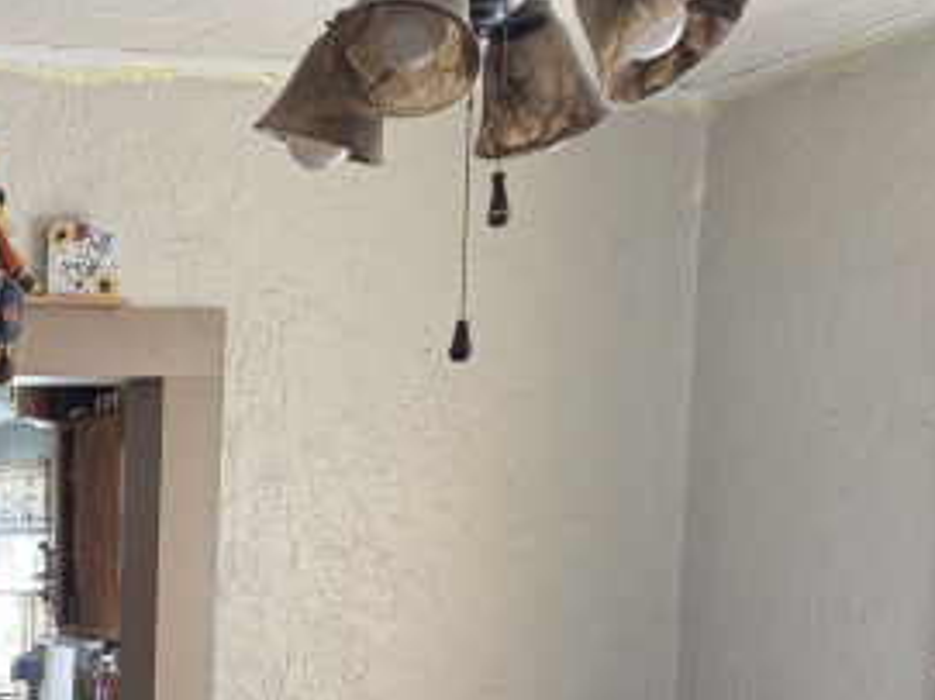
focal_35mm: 59
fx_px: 1593
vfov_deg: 23.5
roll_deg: +1.3
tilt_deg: -5.7
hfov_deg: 28.7
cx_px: -164
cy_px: 741
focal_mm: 6.76
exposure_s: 1/117
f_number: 1.78
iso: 200
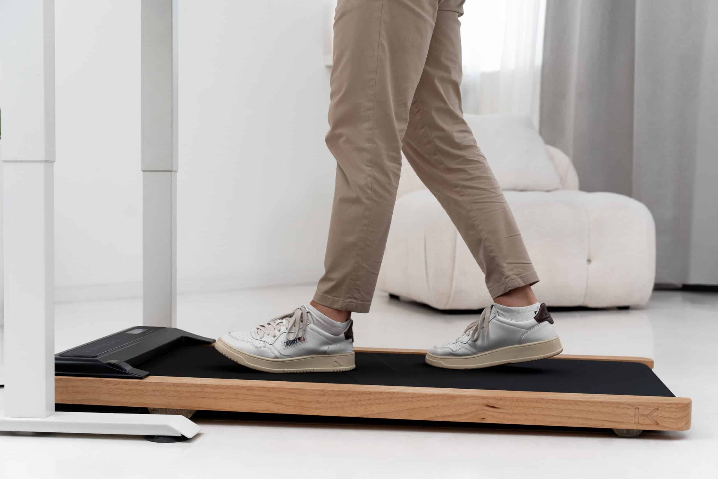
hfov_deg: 38.5
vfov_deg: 26.2
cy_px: 240
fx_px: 1027
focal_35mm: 52
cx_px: 359
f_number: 5
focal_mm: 51.5
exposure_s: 1/500
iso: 800
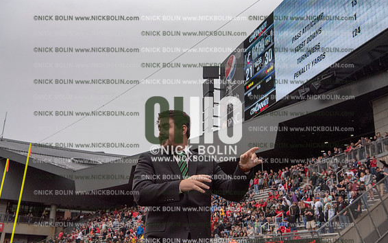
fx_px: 497
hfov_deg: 42.6
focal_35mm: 47
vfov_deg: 27.4
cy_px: 129
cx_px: 193
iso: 2000
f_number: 6.3
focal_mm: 45
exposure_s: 1/4000
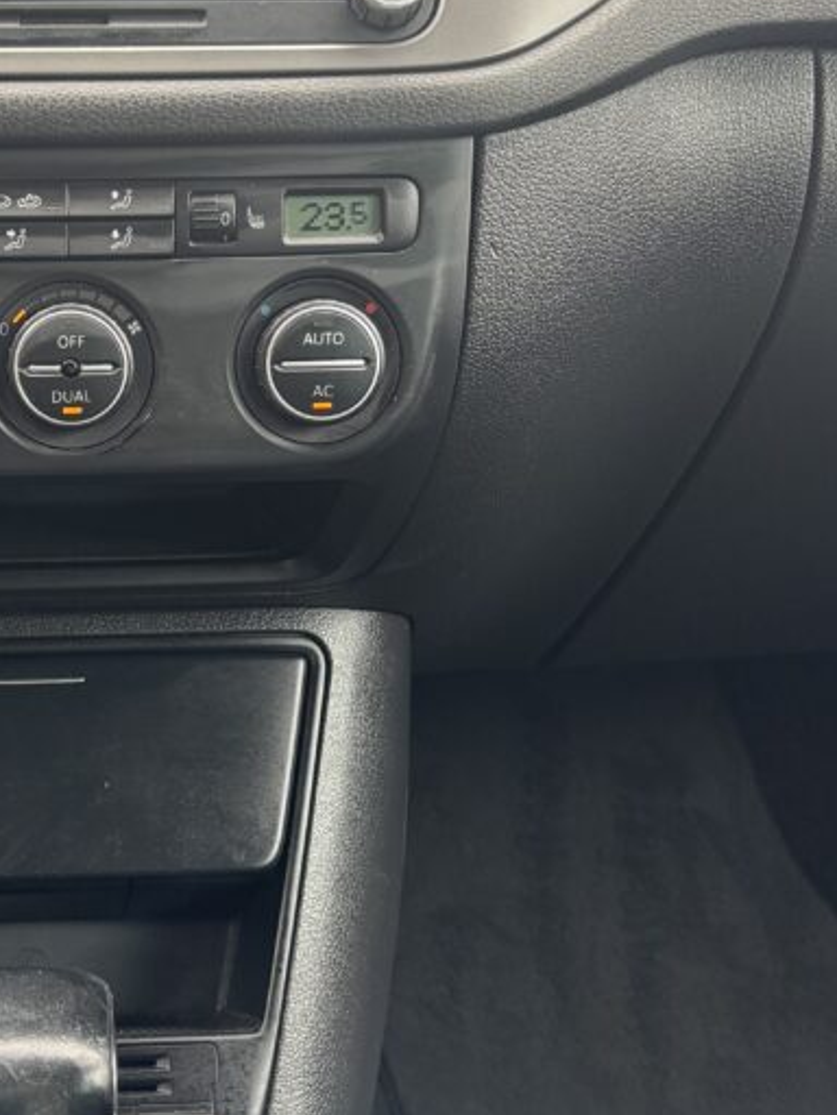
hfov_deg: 27.3
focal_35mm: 52
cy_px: 507
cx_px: 122
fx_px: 1676
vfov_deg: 36.8
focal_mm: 5.96
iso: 125
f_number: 1.6
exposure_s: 1/116
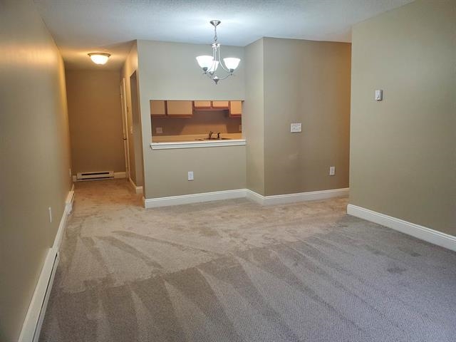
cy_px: 171
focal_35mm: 26
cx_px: 228
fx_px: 343
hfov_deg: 67.3
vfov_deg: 53.1
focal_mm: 4.3
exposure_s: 1/39
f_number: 2.4
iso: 200
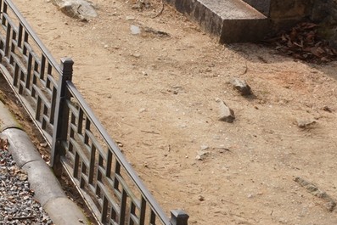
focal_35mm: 141
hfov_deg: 12.3
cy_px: -114
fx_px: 1320
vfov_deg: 9.5
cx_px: -402
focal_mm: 28
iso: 400
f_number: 20
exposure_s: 1/100
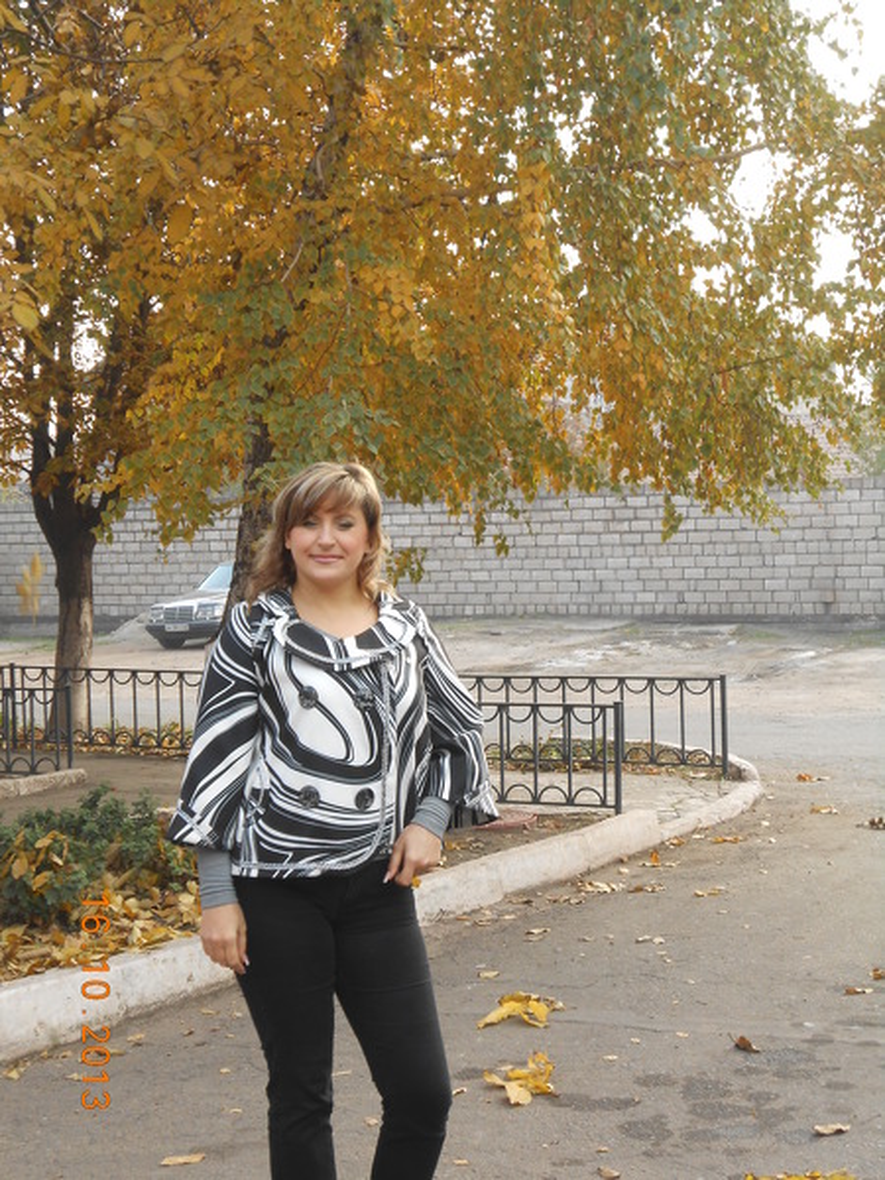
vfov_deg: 30.7
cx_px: 442
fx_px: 2148
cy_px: 590
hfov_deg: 23.3
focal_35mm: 63
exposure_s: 1/60
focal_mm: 11.3
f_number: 5.6
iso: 100
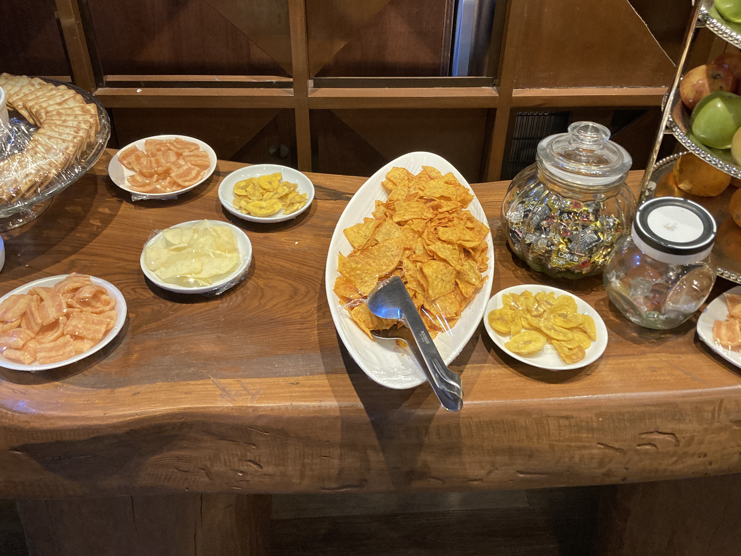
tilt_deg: -36.7
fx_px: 728
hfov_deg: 53.9
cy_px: 222
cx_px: 402
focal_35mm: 34
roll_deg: -2.1
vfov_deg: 41.6
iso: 200
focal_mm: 3.99
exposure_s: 1/50
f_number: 1.8
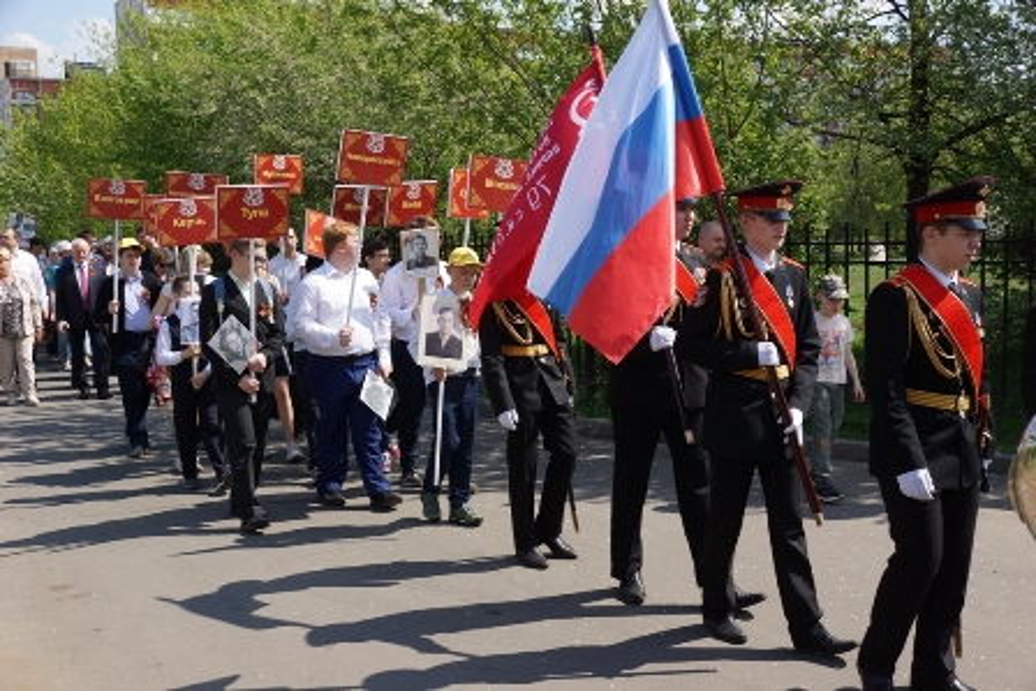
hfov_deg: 46.4
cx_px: 518
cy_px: 346
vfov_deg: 31.9
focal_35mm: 42
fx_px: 1209
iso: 200
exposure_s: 1/400
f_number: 8
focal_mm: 28
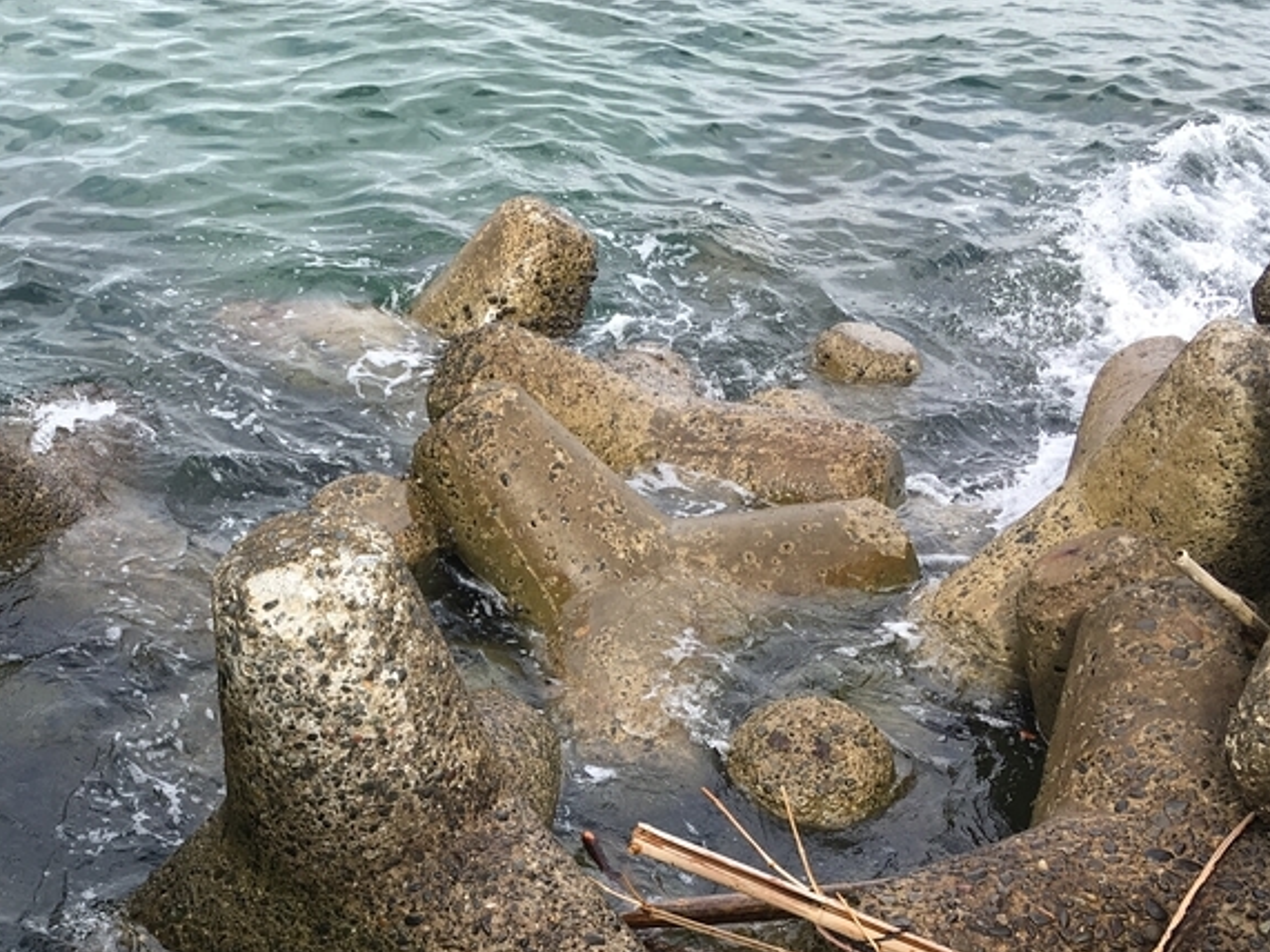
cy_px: 792
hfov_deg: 36.1
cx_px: 345
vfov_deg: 27.3
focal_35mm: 52
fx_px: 1907
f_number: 2.2
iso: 25
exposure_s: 1/366
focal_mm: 4.15
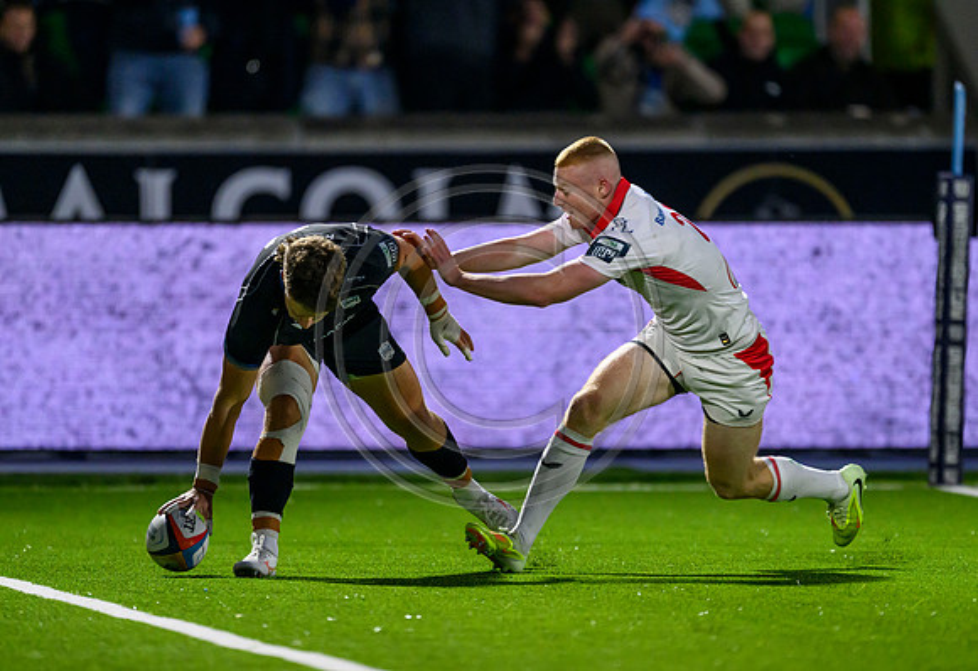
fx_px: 18330
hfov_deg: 3.1
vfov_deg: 2.1
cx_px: 520
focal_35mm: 669
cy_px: 324
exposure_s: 1/1000
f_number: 4
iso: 4000
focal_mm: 560
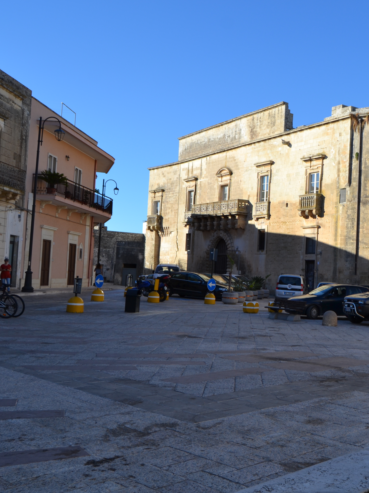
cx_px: 324
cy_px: 246
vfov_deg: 47.9
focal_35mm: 39
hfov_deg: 34.9
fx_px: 554
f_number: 8
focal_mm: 18
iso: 100
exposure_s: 1/250
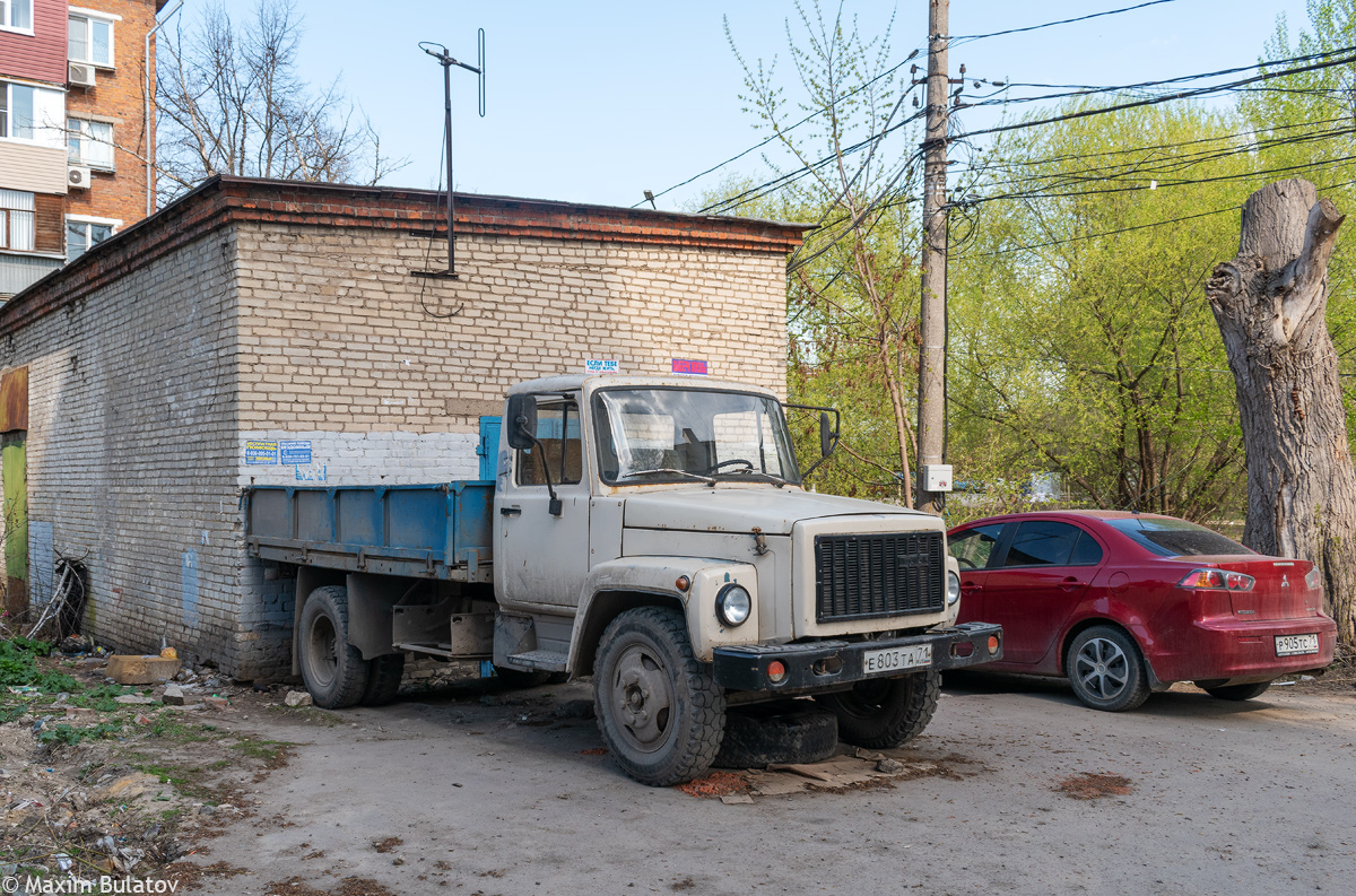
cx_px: 678
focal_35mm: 30
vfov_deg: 43.4
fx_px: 1127
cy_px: 448
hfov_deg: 62.1
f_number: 8
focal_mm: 20
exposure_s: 1/250
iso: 200
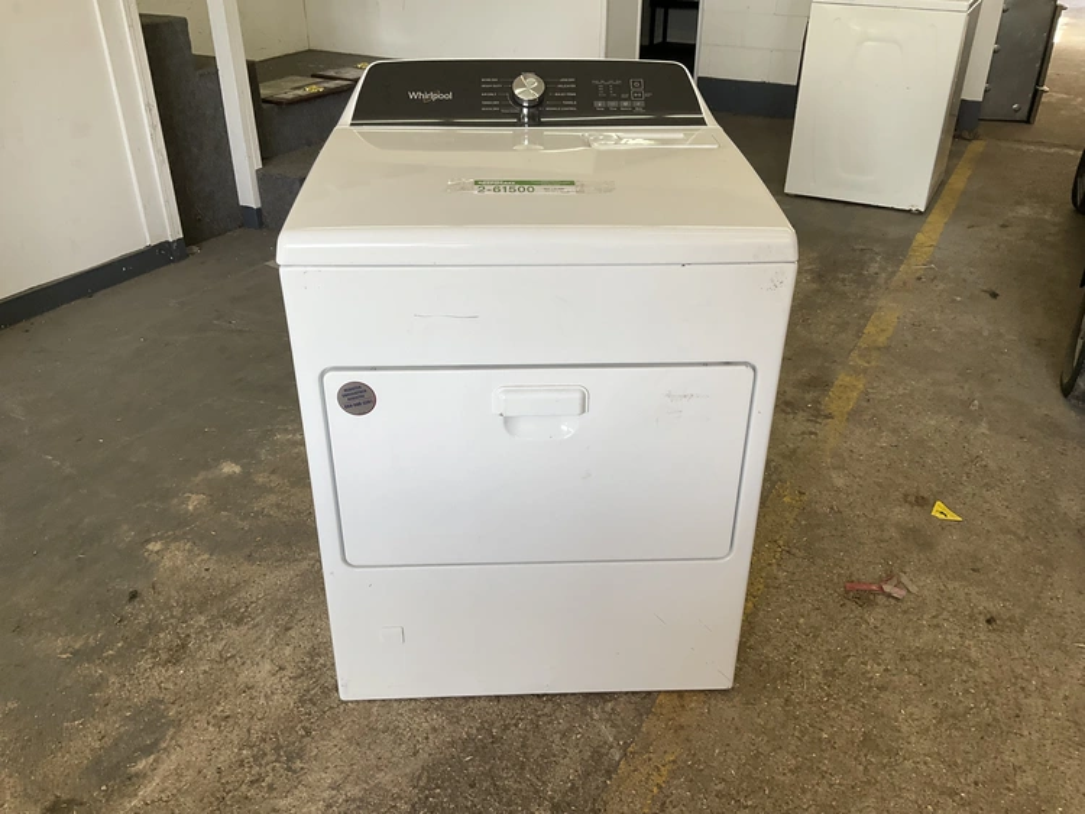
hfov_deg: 61.6
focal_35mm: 29
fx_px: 909
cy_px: 407
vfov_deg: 48.3
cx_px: 542
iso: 40
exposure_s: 1/120
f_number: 1.8
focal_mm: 3
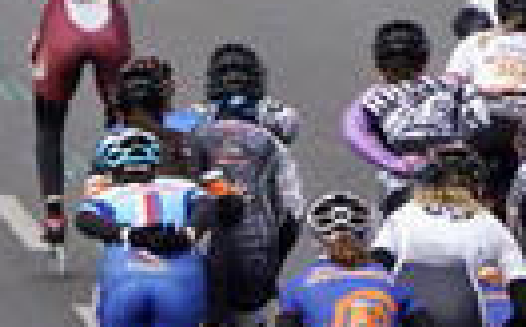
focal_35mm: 2095
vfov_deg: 0.6
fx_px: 29981
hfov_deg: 1.0
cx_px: 293
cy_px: 92
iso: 640
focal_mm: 600
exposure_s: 1/1000
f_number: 6.3
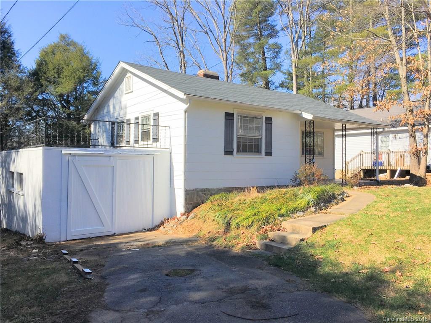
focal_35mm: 29
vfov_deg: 48.2
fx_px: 361
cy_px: 162
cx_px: 216
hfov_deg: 61.7
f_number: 2.2
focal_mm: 4.15
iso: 25
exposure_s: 1/1570
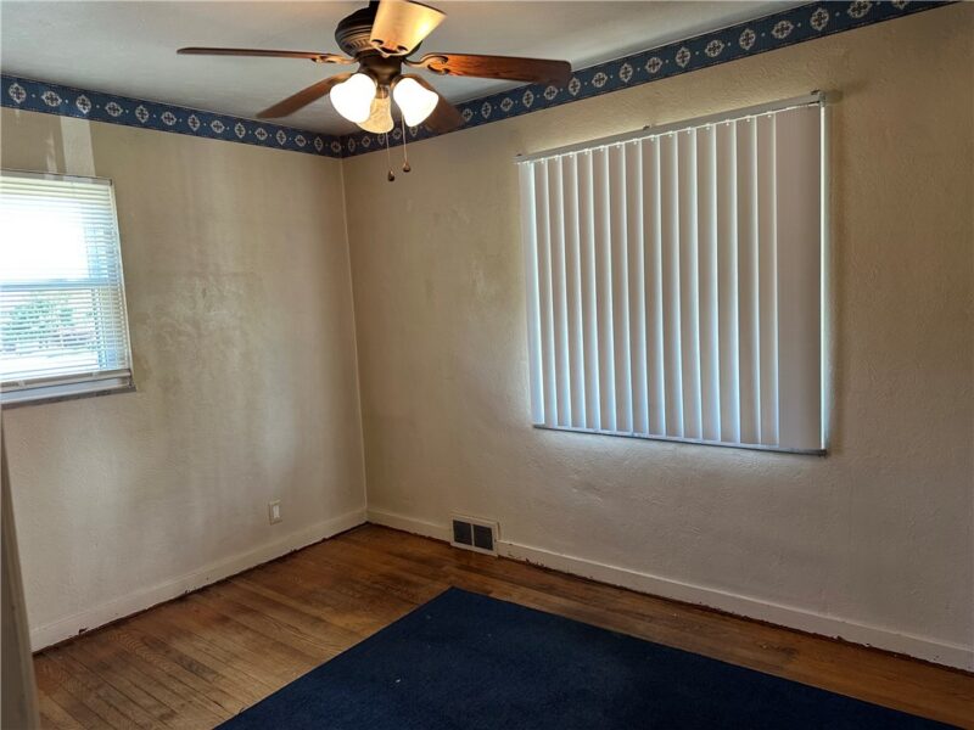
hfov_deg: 71.6
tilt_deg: -5.8
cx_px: 487
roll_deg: +2.8
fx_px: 675
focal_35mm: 24
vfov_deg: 56.8
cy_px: 365
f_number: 1.78
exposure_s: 1/60
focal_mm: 6.86
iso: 125
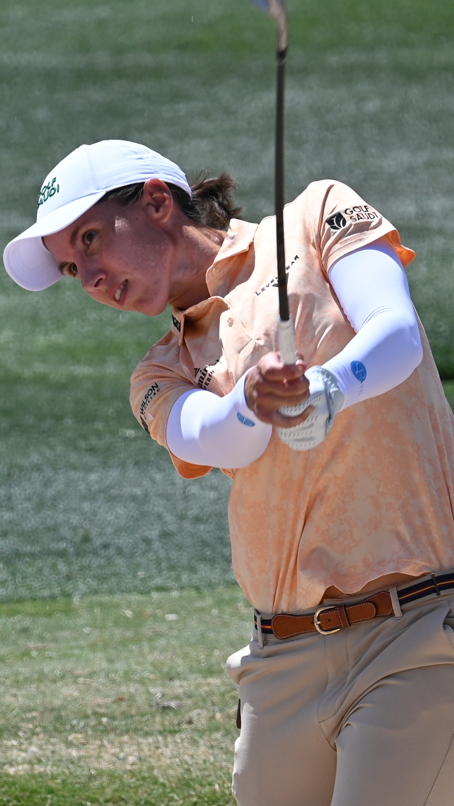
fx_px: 20373
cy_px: 677
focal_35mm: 952
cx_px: 109
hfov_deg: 1.3
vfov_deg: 2.3
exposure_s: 1/800
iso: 100
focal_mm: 240
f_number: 5
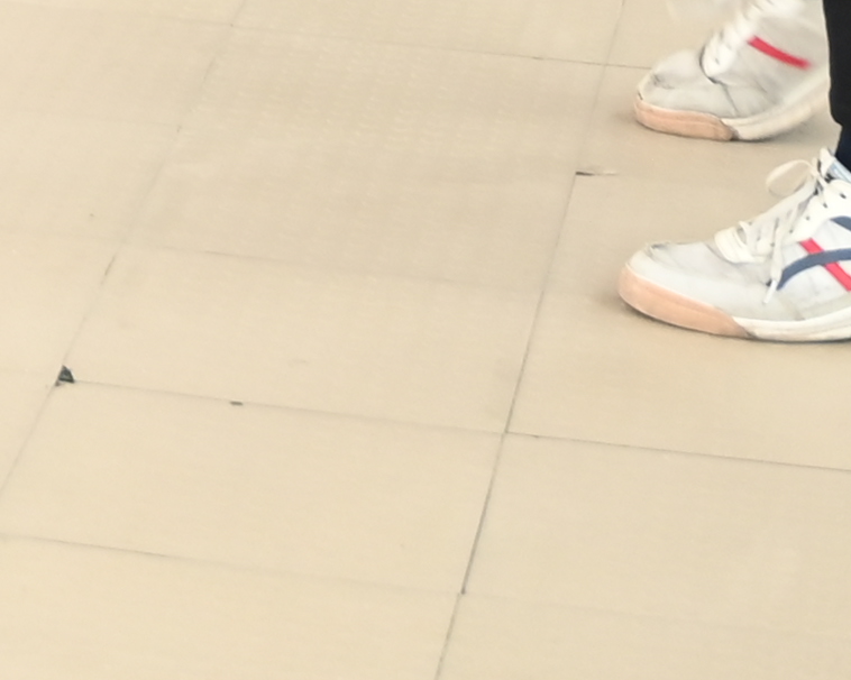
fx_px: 5842
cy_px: -1229
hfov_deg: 7.7
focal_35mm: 232
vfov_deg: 6.2
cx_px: -1204
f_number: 4
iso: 500
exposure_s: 1/100
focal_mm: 31
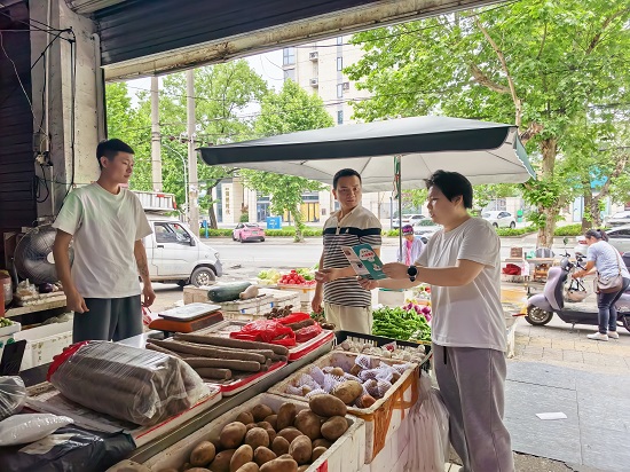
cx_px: 315
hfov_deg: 71.6
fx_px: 437
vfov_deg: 56.8
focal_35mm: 24
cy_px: 236
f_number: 2
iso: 50
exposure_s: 1/179
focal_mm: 5.75
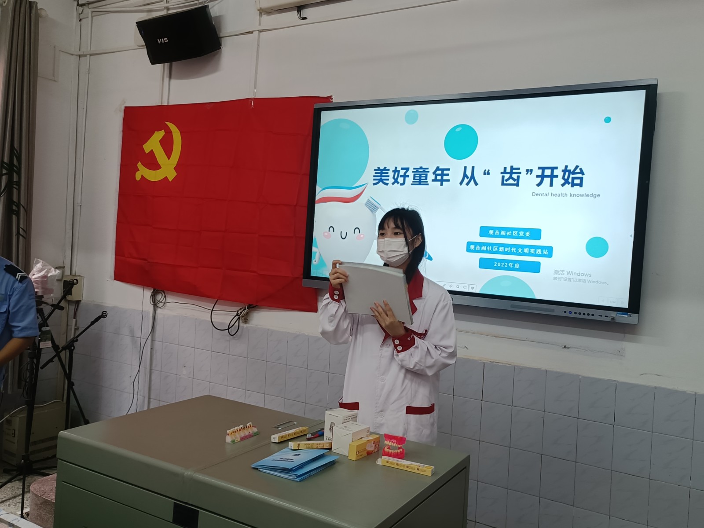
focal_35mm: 30
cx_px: 352
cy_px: 264
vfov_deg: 46.8
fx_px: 610
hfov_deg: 60.0
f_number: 1.9
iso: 323
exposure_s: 1/50
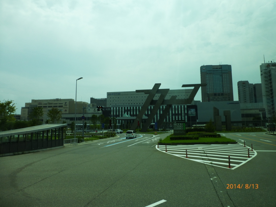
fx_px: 191
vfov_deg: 56.8
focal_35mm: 24
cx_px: 138
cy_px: 104
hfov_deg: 71.6
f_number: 4
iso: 100
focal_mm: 4.3
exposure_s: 1/800
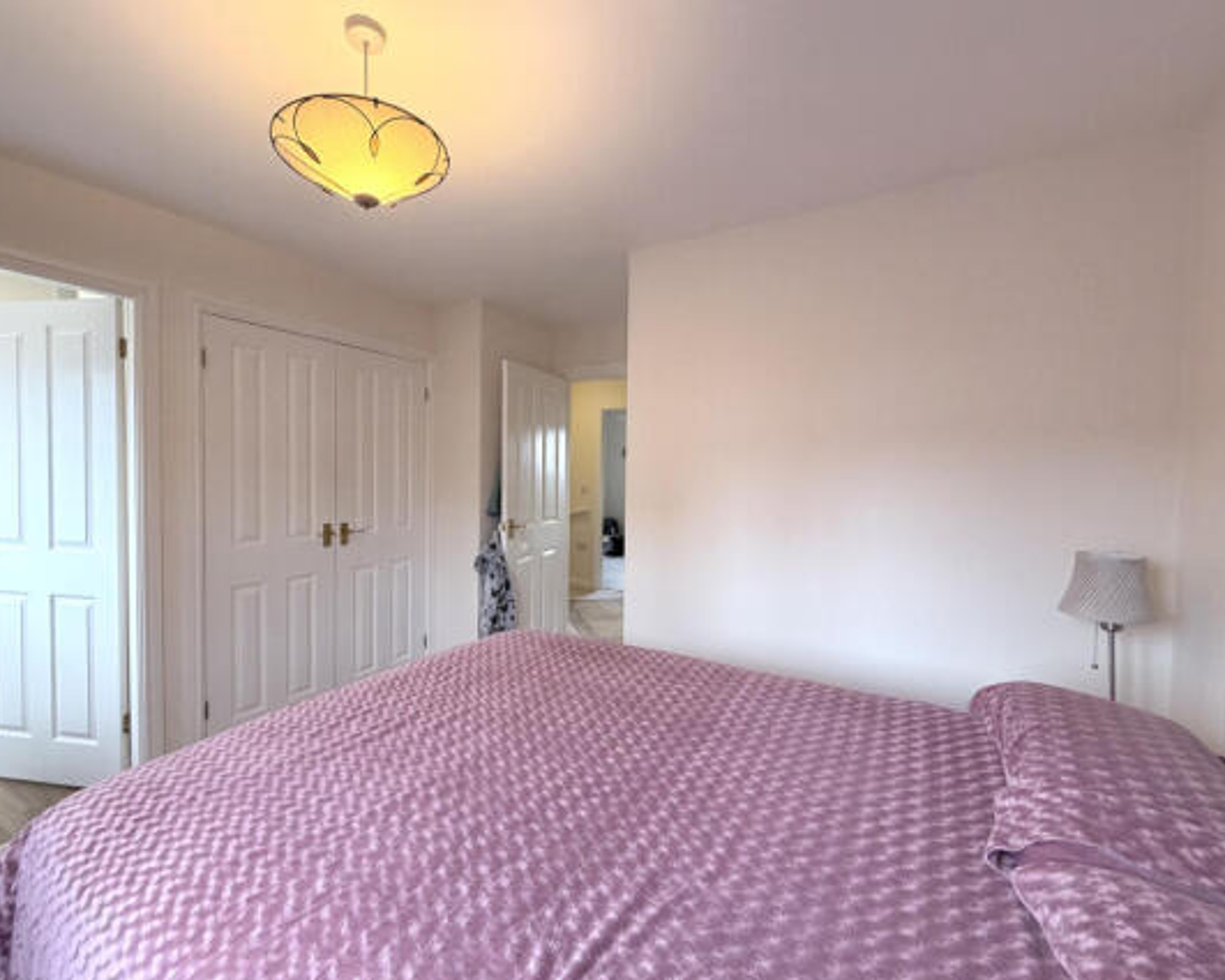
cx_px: 589
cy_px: 485
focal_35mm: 15
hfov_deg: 96.7
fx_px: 544
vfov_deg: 84.1
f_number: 2.2
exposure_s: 1/100
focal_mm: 2.22
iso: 250
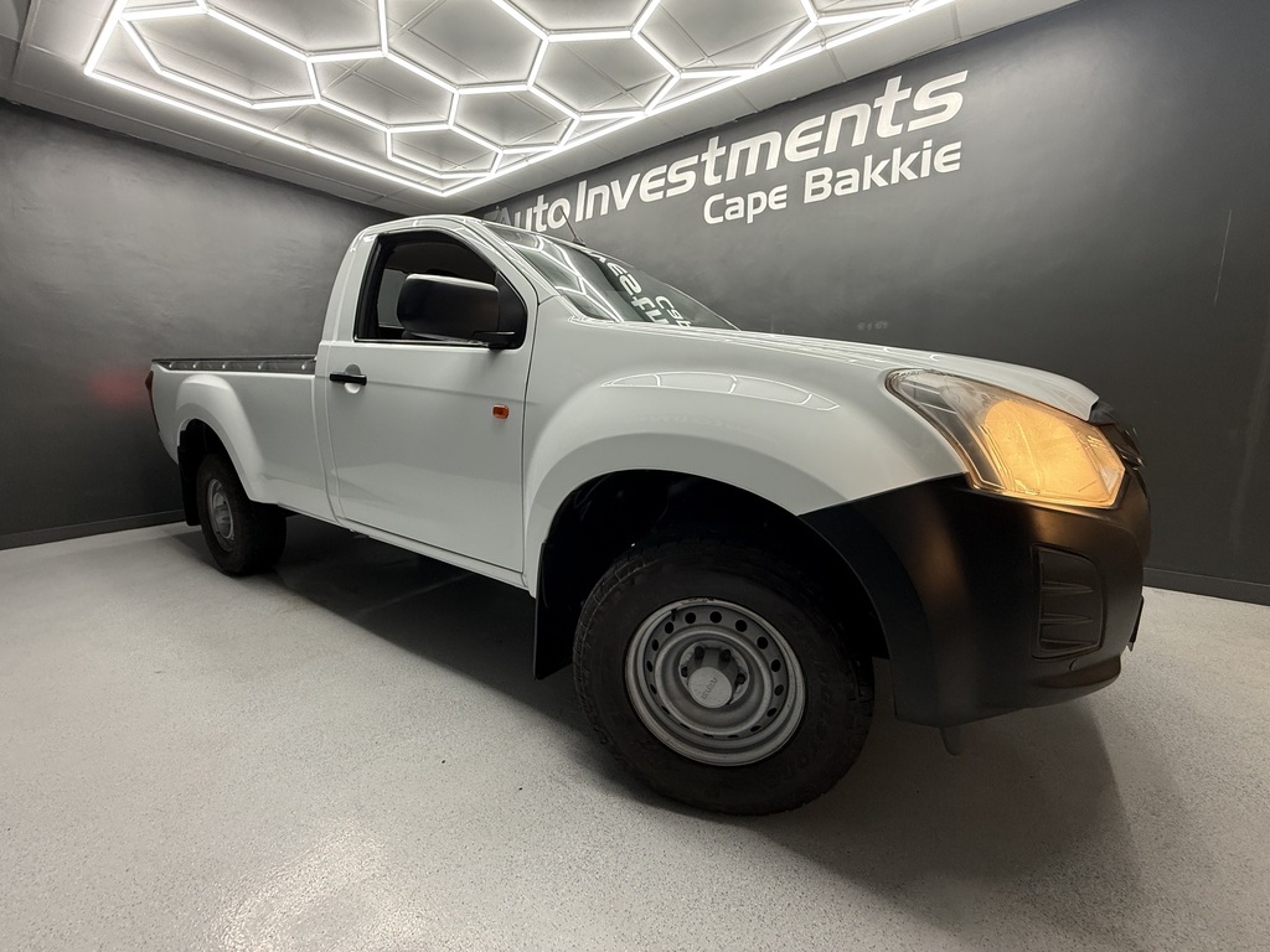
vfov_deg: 85.7
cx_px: 635
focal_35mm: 14
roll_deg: +0.5
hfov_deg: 102.1
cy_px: 476
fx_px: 514
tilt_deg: -8.9
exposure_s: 1/100
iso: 250
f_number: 2.2
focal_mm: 2.22
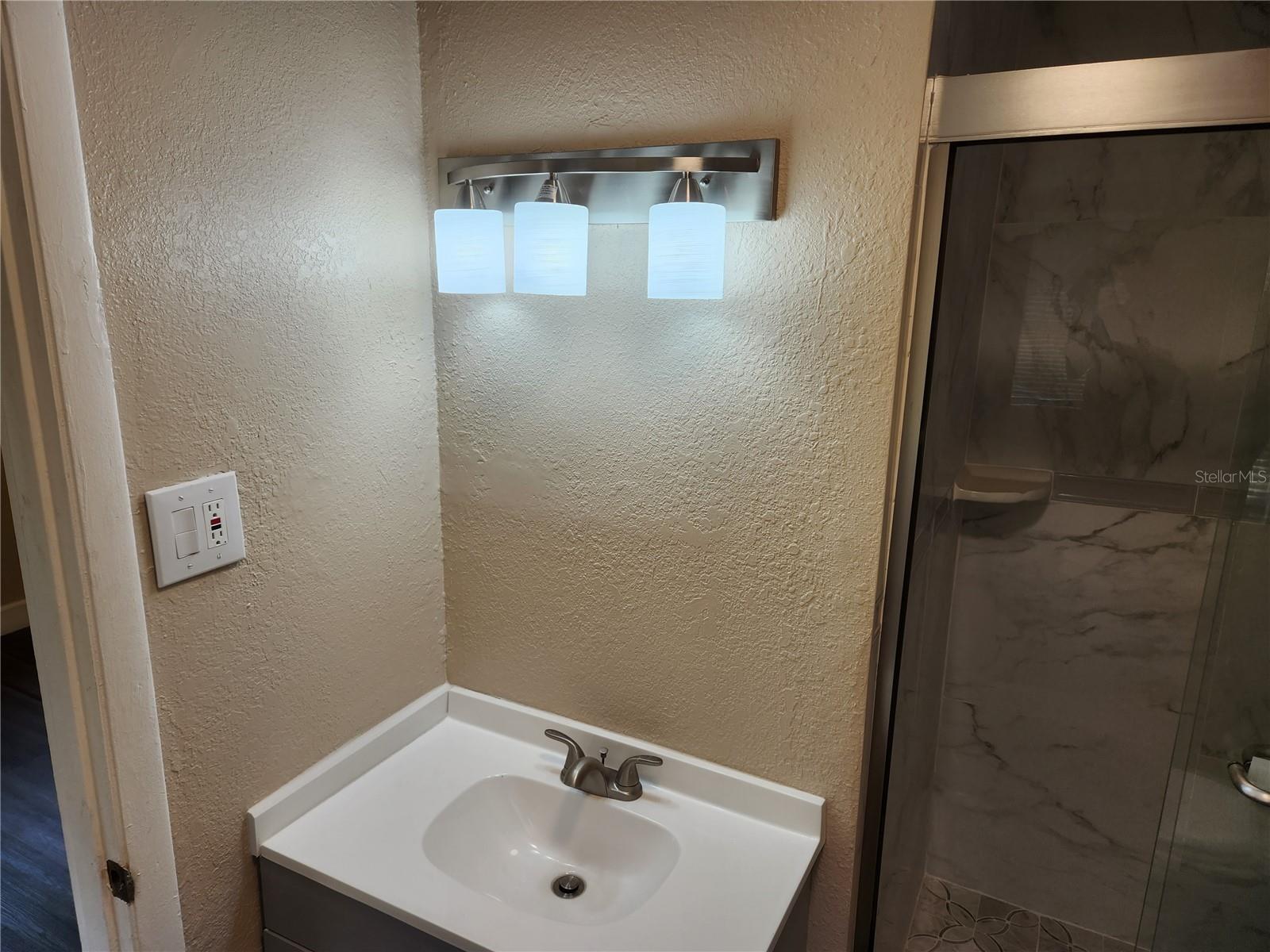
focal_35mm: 23
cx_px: 635
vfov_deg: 58.9
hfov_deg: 73.9
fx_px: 844
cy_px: 476
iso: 40
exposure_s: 1/120
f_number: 1.8
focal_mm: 5.4
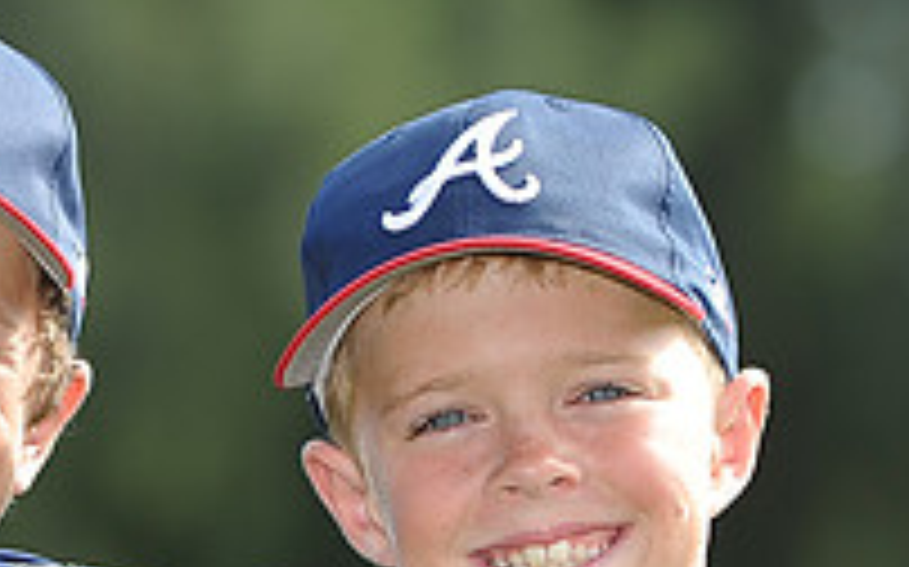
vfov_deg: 2.2
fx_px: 14509
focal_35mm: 586
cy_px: 662
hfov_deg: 3.6
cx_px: 45
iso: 200
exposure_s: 1/500
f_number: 4.5
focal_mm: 200
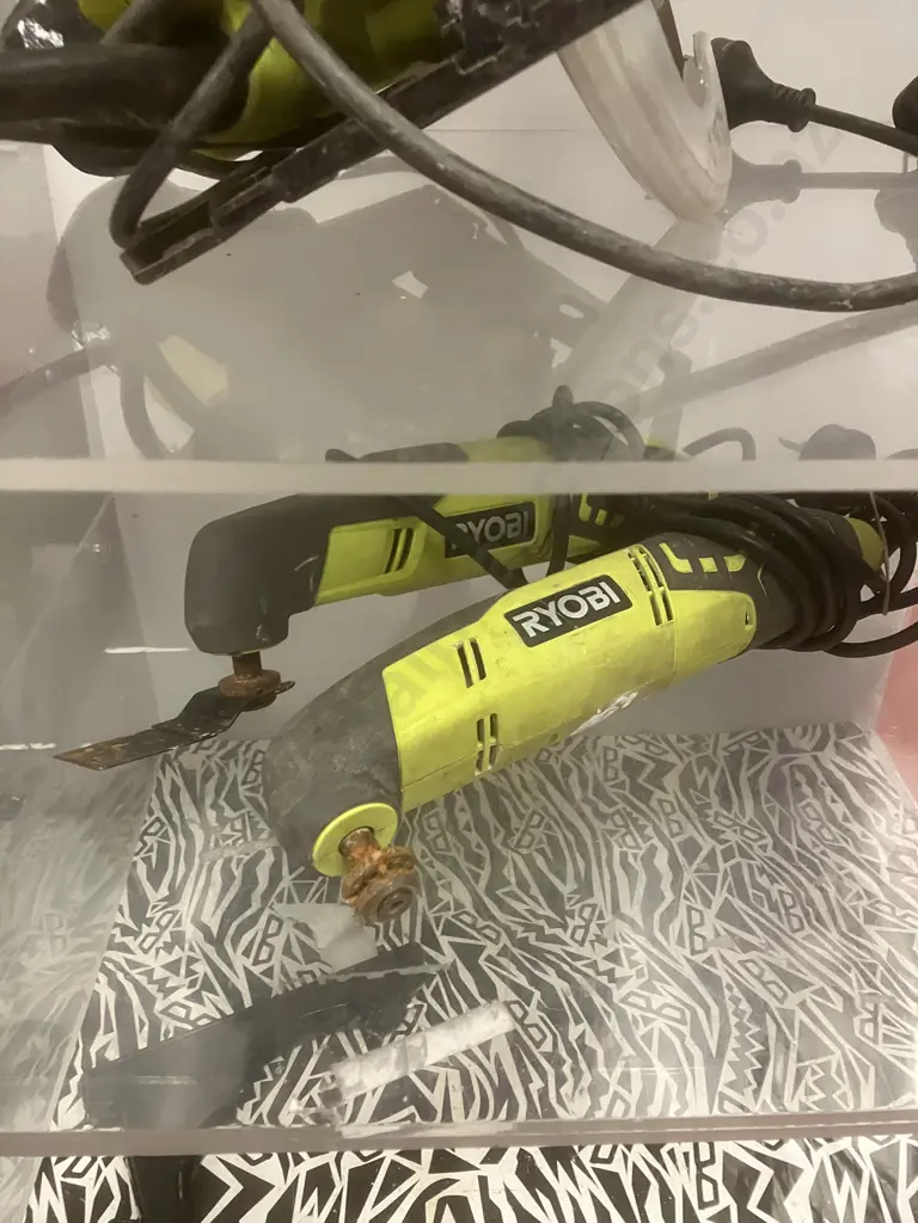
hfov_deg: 49.7
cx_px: 459
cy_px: 612
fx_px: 990
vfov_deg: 63.4
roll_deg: -0.7
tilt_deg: -31.5
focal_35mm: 28
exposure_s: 1/50
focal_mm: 3.99
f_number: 1.8
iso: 320
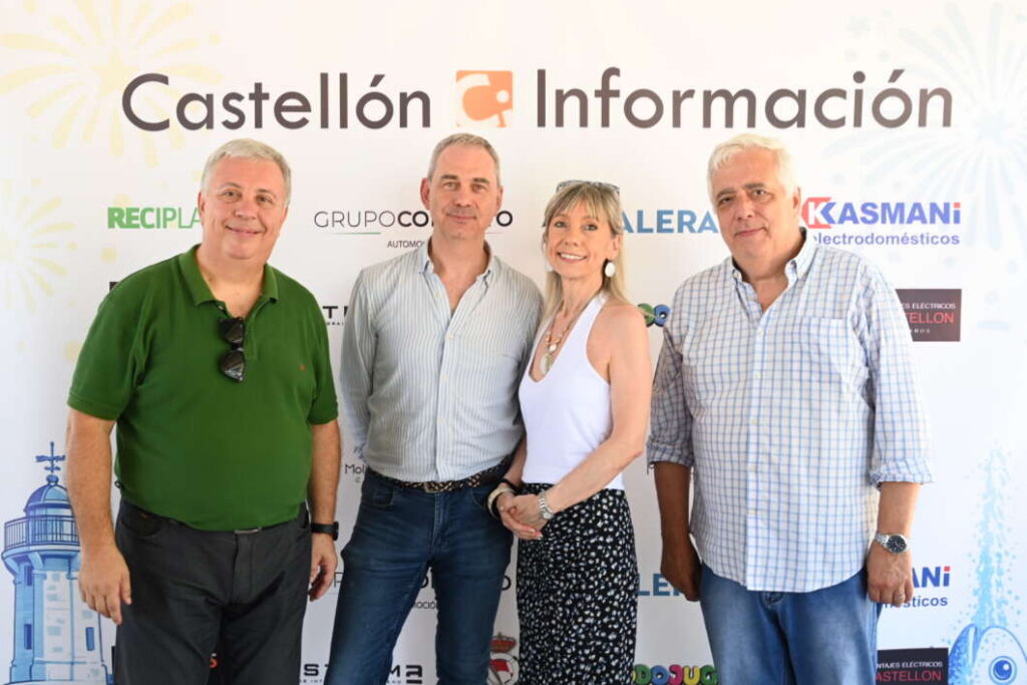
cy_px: 342
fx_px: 1170
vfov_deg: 32.6
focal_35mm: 41
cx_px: 514
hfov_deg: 47.4
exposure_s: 1/100
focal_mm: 41
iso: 400
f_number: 5
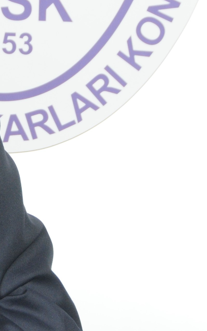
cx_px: -145
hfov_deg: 3.8
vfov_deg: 6.2
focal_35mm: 341
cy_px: 121
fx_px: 3078
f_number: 6.3
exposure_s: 1/60
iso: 500
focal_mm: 70
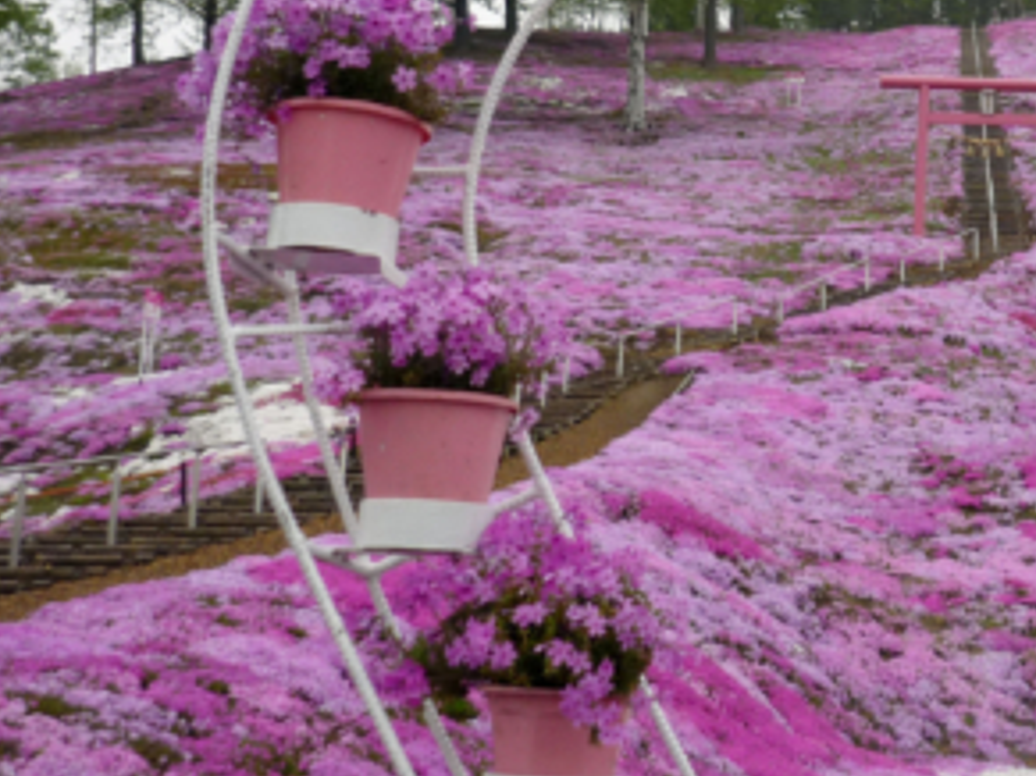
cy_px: 128
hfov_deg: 27.5
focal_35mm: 68
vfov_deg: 21.3
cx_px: 943
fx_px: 2034
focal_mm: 5.5
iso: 100
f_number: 2.8
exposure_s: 1/160
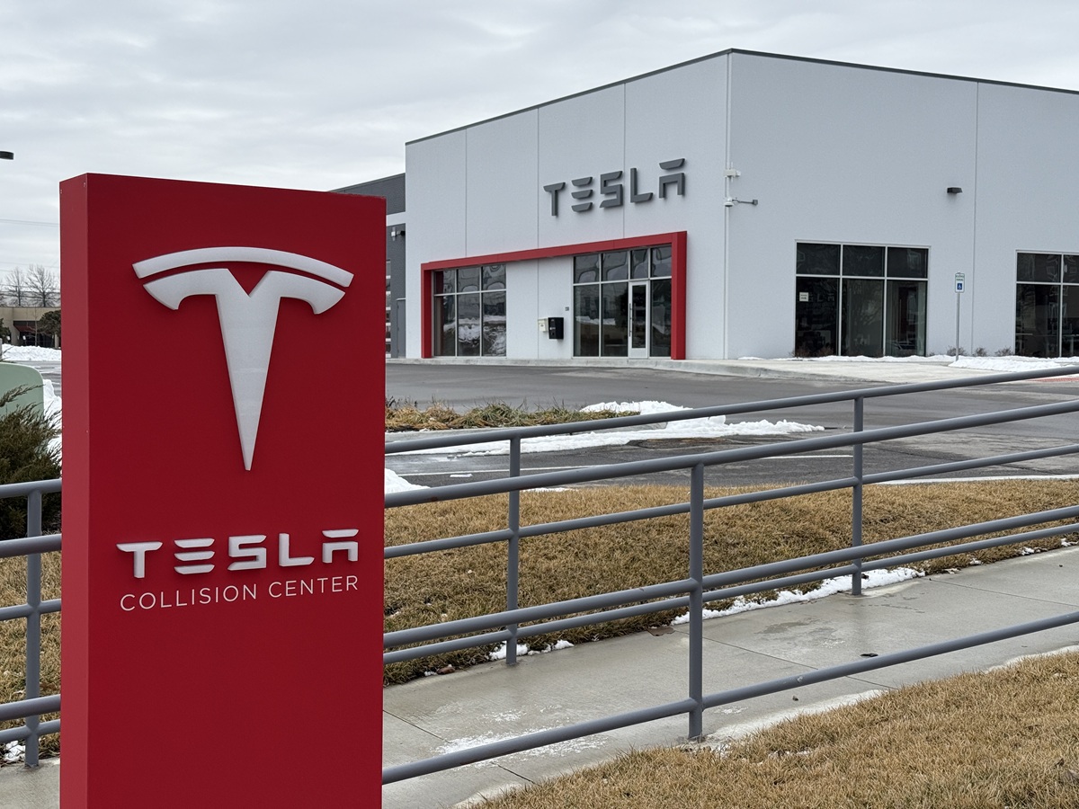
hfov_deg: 39.7
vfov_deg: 30.3
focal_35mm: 48
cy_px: 404
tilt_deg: -2.1
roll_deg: +0.1
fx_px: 1496
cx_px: 540
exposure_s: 1/1980
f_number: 1.78
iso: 80
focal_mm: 6.76
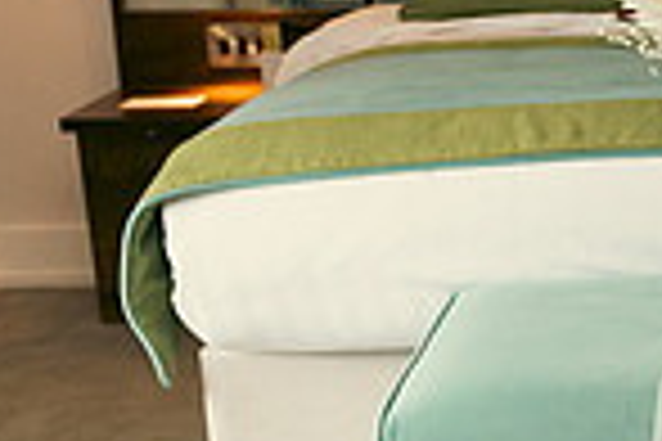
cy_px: 432
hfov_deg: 14.1
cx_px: 1124
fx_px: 2427
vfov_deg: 10.3
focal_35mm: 132
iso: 800
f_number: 3.5
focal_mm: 27
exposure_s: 1/160
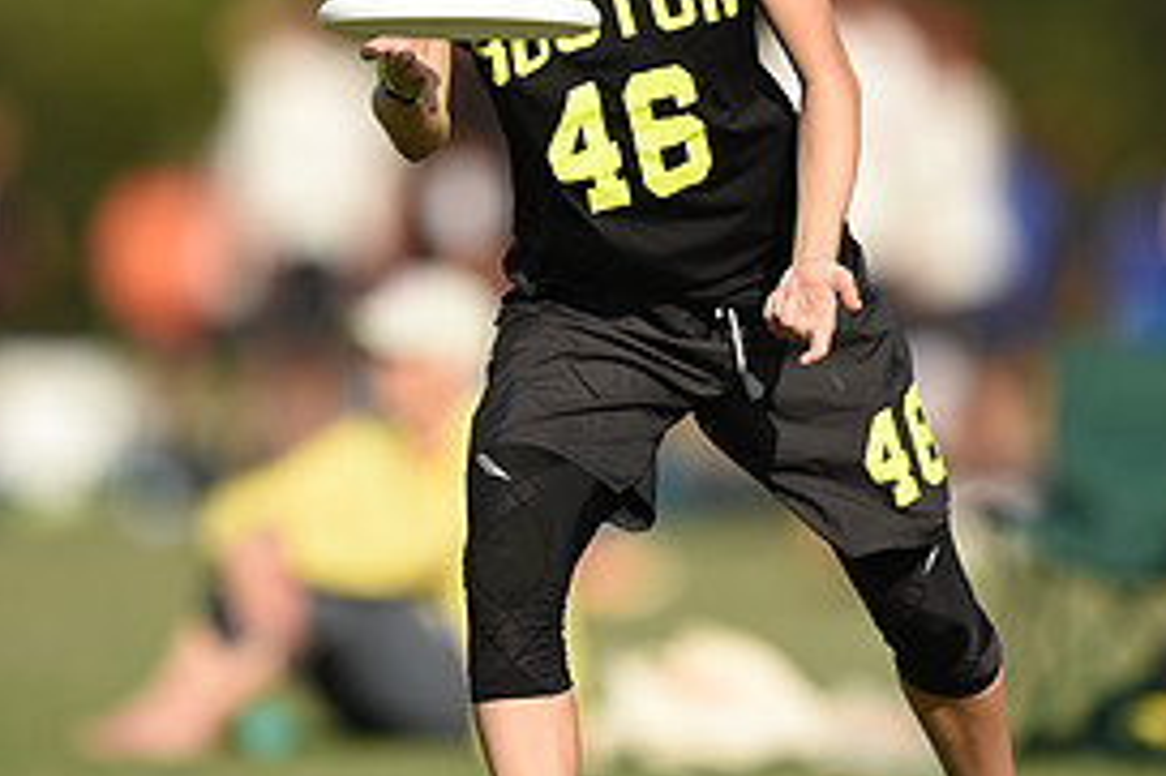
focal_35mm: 854
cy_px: 274
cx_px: 690
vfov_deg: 1.6
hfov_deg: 2.4
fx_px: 27642
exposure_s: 1/3200
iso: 125
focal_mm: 400
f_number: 2.8
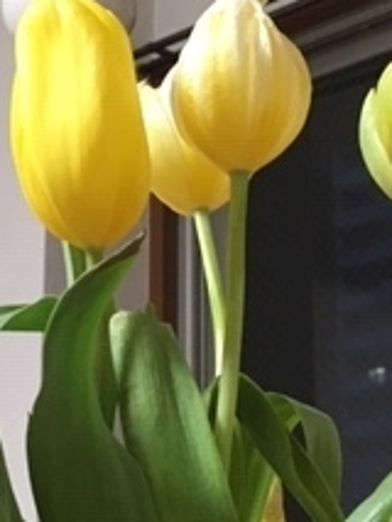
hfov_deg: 16.9
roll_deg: -1.0
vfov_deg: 22.5
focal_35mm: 87
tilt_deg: +11.5
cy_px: 289
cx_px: 115
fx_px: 1312
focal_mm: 4.15
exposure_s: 1/20
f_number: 2.2
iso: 200
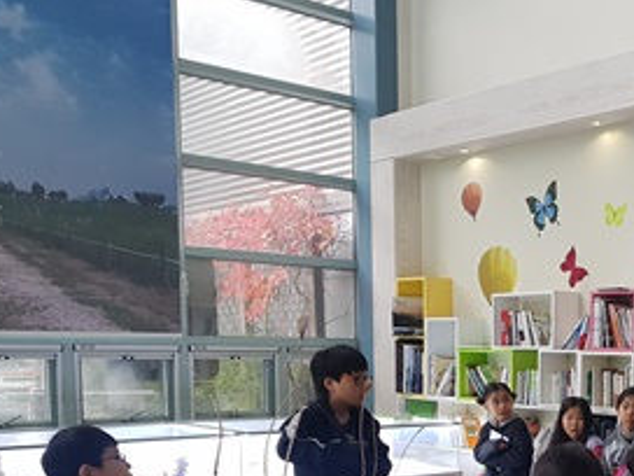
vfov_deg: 27.5
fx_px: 934
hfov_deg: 35.4
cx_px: 568
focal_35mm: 51
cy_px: 427
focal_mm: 4.3
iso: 320
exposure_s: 1/120
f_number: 1.7
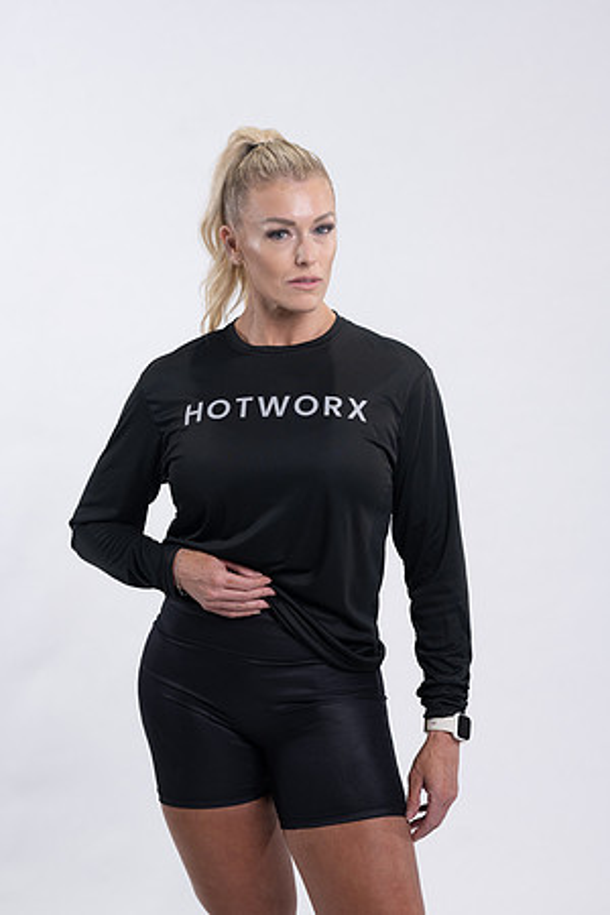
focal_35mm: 85
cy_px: 458
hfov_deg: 16.1
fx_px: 2160
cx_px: 305
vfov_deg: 23.9
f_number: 4
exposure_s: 1/125
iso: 200
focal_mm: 85
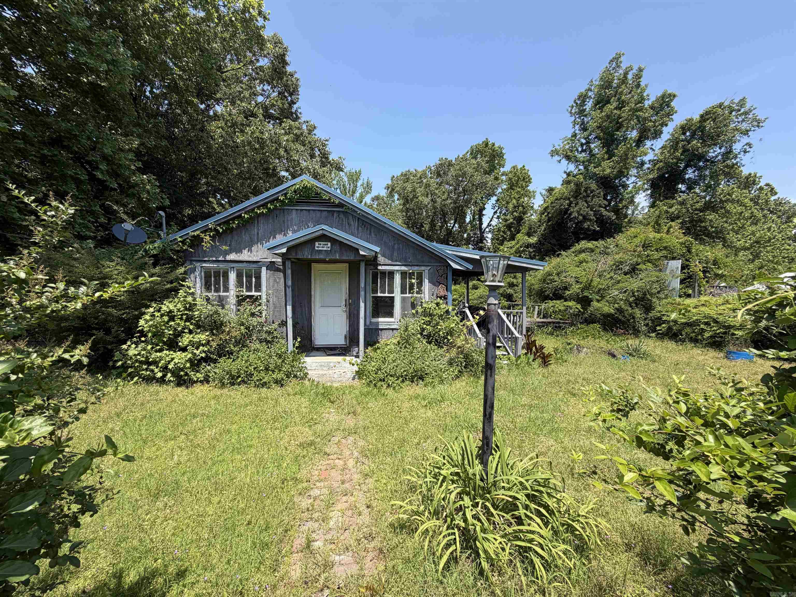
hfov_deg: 102.1
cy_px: 298
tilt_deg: -2.7
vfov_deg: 85.7
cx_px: 398
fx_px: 322
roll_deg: -1.0
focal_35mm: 14
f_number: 2.2
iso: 40
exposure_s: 1/770
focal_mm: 2.22
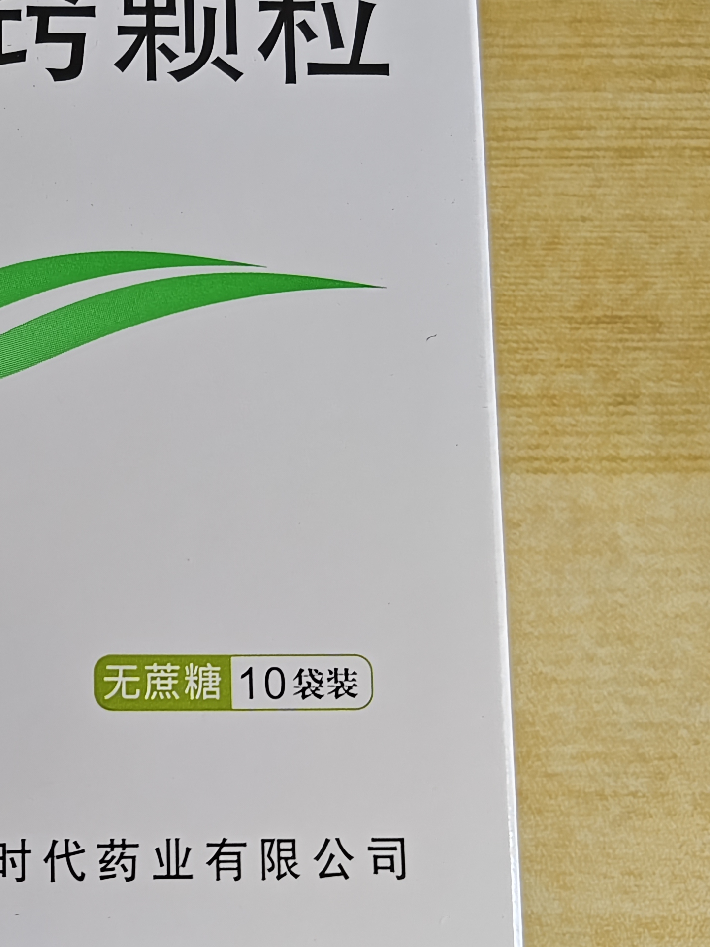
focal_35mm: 49
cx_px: -35
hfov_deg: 27.6
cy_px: 499
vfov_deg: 38.9
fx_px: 1340
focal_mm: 5.56
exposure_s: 1/109
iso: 73
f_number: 1.88
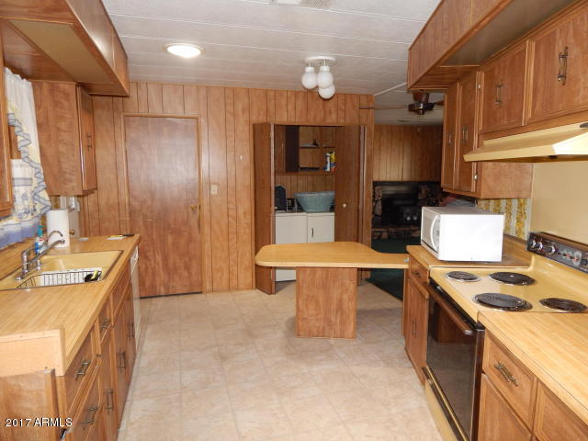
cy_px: 220
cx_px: 294
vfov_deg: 61.1
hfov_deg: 76.4
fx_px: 374
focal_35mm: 22
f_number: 3
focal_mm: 4
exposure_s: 1/30
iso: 200
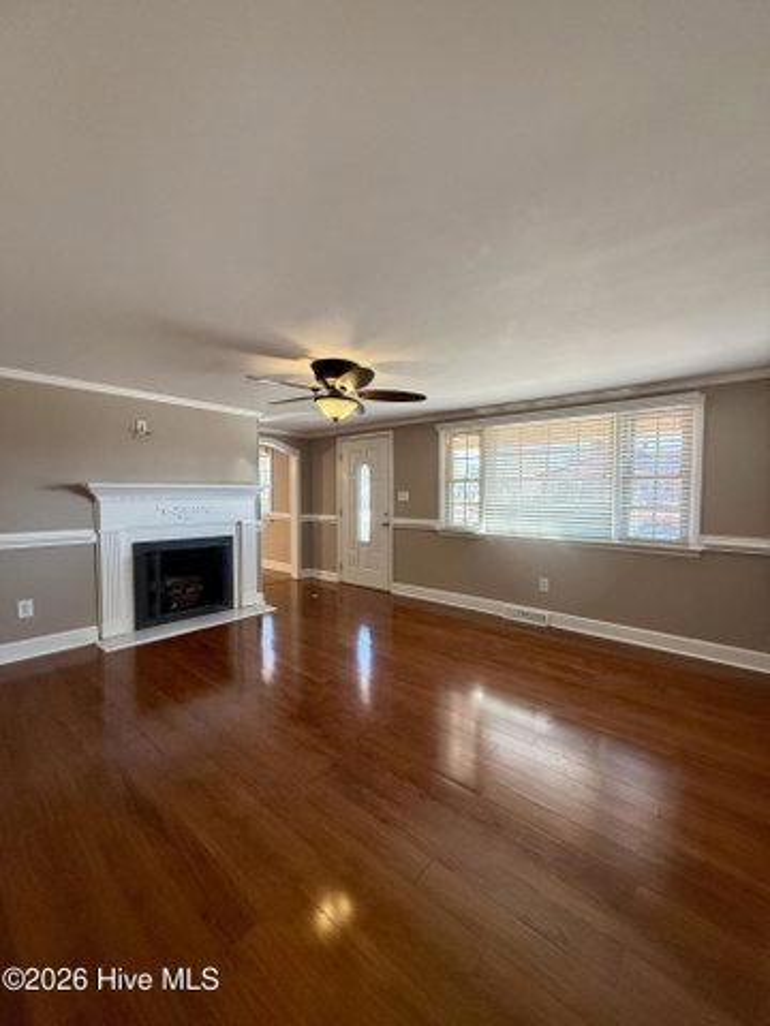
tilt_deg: -1.8
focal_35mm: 14
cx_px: 385
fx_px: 415
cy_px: 513
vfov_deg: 102.1
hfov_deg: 85.7
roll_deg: -0.6
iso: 320
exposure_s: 1/120
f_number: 2.2
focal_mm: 2.22
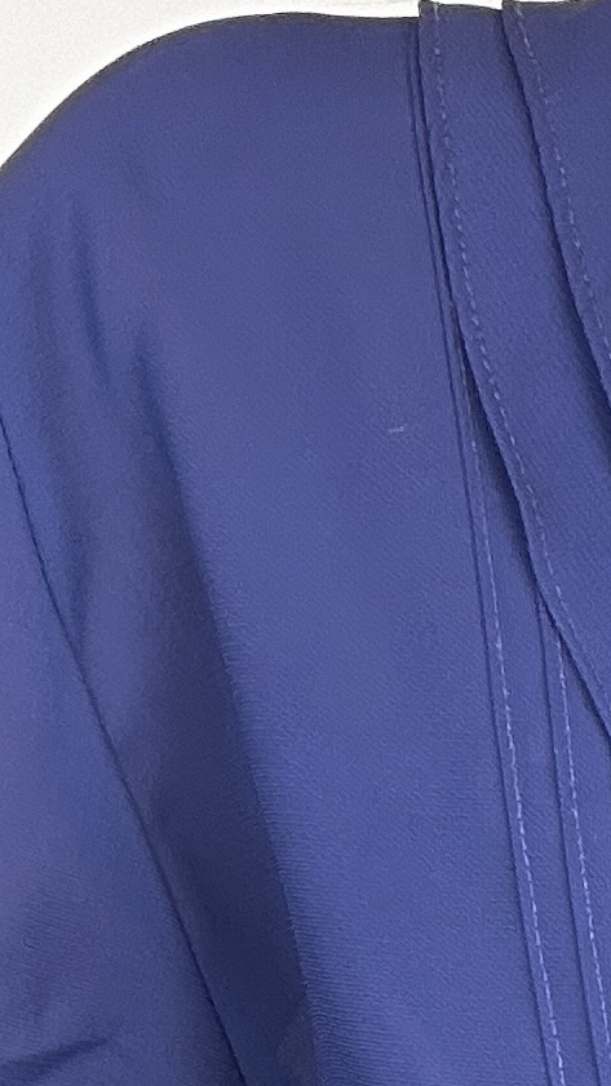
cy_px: 1604
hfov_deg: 9.3
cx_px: 1328
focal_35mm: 120
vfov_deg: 16.4
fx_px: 3457
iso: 50
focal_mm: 2.69
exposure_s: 1/50
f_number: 1.9
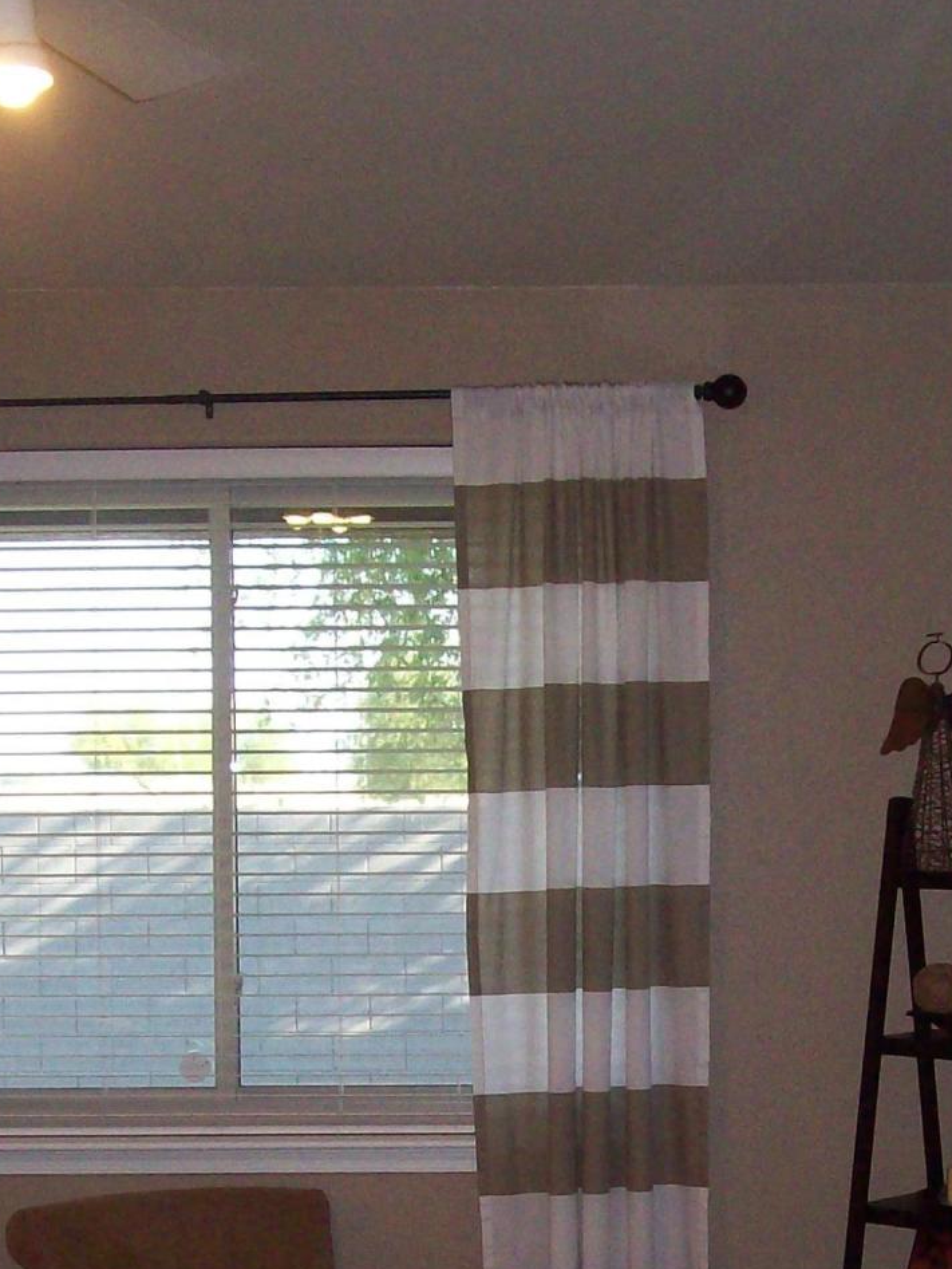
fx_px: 2785
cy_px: 1072
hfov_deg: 19.3
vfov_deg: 25.1
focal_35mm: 76
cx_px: 619
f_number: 2.7
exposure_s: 1/82.1
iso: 200
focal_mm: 6
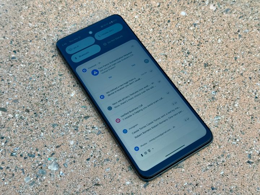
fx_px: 361
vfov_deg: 30.3
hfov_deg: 39.7
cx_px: 130
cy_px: 98
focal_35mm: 48
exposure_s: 1/372
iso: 64
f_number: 1.78
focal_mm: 6.76
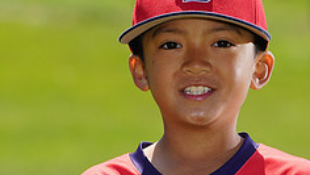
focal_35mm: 577
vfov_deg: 2.1
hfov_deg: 3.7
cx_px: 156
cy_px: 218
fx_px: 4745
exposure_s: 1/250
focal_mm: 224
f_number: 7.1
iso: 100
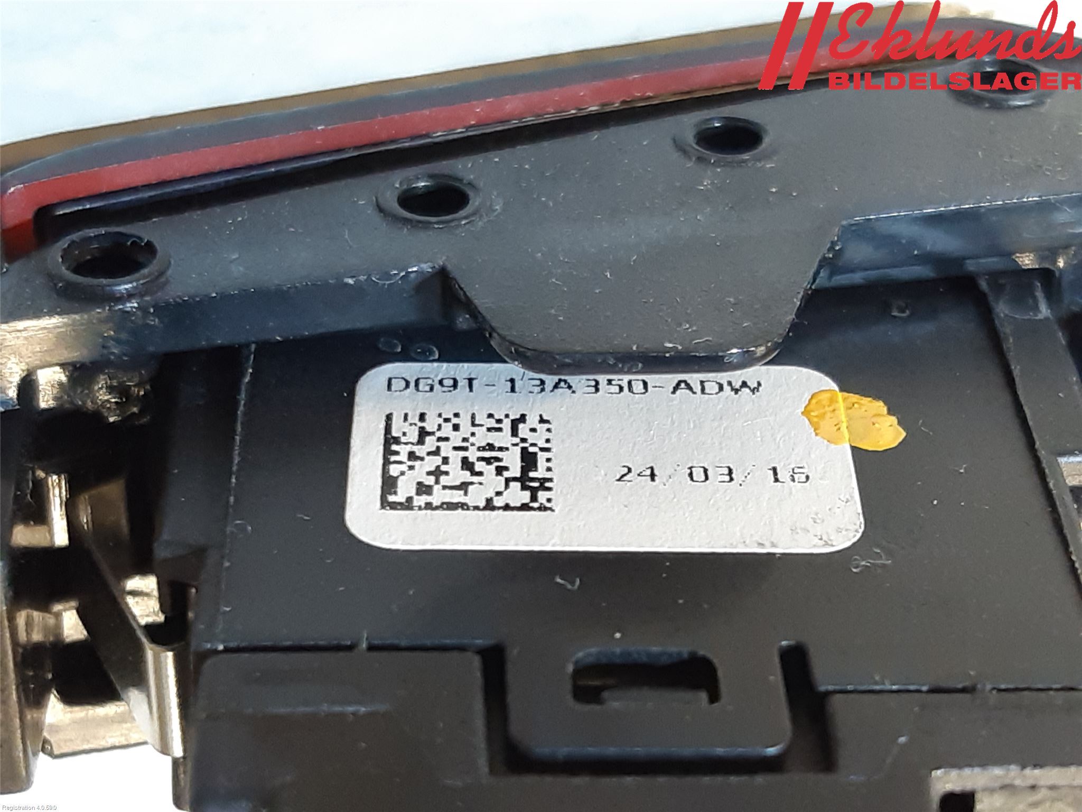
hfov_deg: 67.3
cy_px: 406
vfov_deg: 53.1
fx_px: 813
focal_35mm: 26
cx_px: 541
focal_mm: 3.93
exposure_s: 1/50
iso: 200
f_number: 1.7
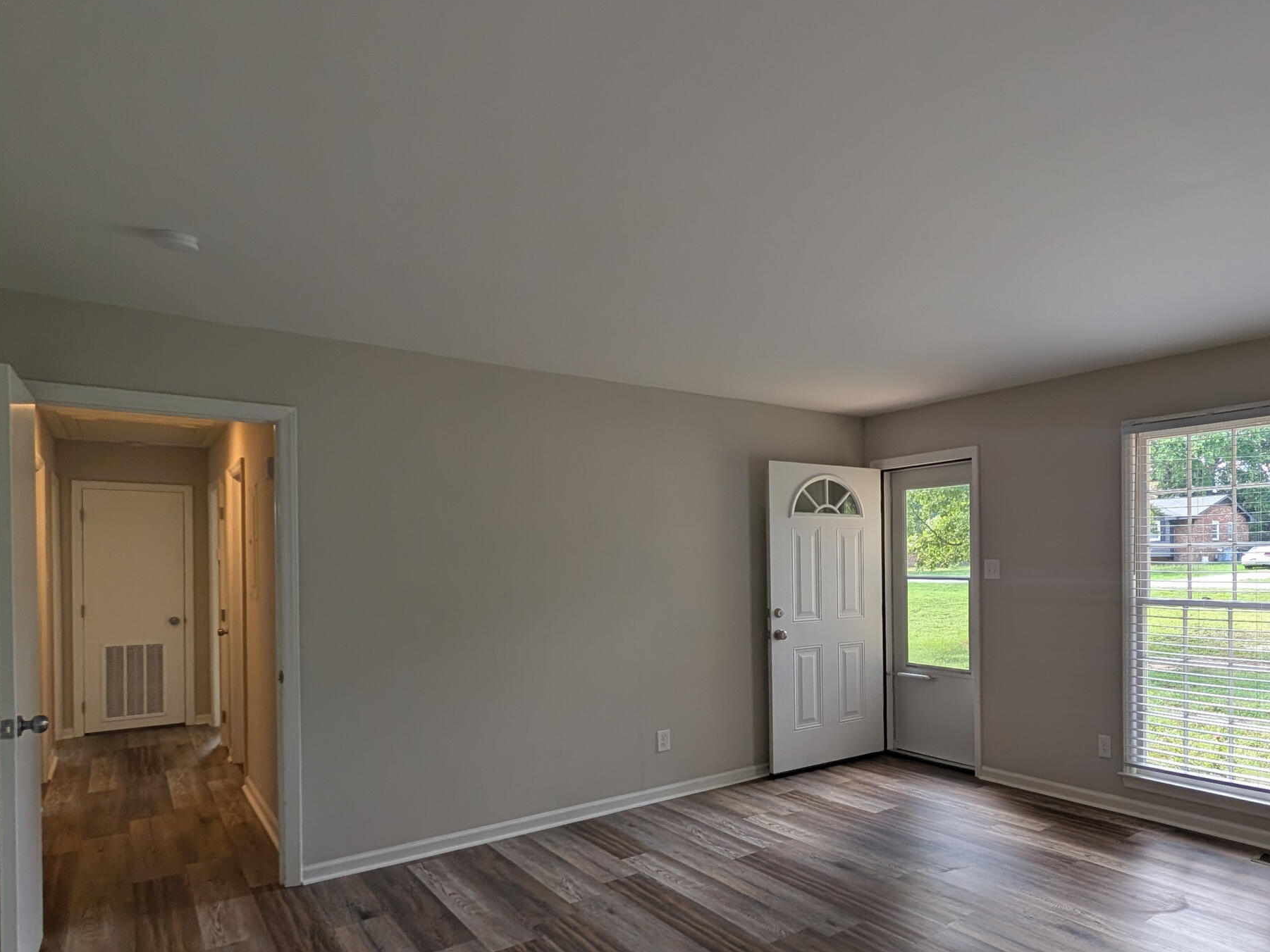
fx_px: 734
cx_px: 930
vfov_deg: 65.5
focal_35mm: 20
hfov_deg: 76.6
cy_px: 559
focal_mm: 2.02
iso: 48
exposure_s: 1/135
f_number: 1.7
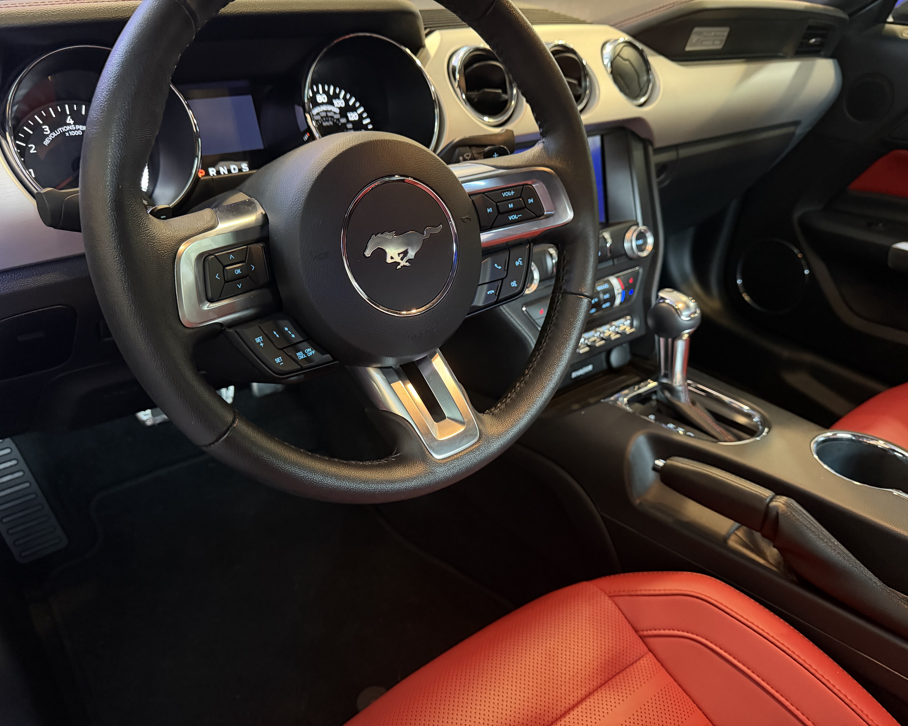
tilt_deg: -31.2
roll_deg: -2.3
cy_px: 363
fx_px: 672
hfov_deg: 68.1
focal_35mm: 25
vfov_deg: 56.8
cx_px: 456
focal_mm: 6.76
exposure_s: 1/30
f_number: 1.78
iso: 1000
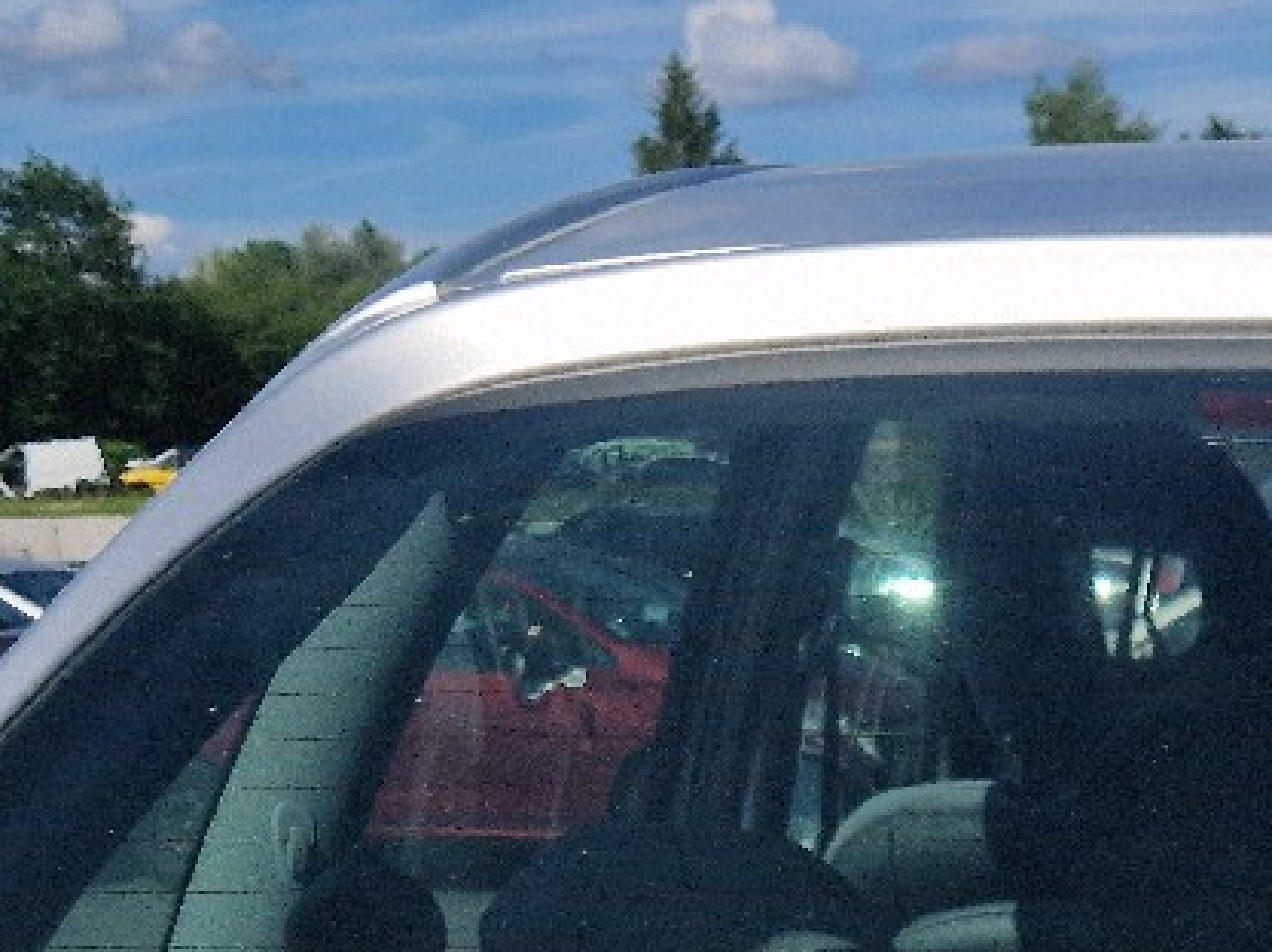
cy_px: 1901
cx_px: 1376
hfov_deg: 17.9
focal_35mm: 106
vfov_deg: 12.3
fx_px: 3892
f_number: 1.8
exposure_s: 1/5000
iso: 50
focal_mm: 5.4
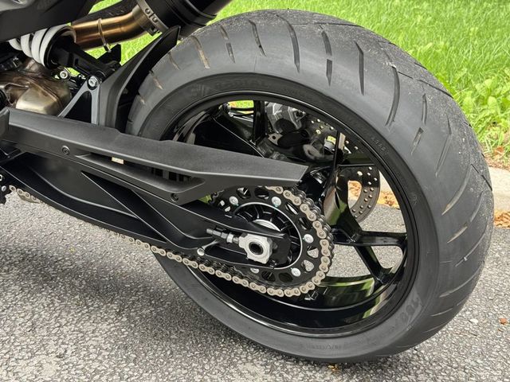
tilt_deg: -21.6
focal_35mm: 48
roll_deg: -1.4
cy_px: 191
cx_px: 255
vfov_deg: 30.3
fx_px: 707
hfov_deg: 39.7
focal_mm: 6.76
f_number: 1.78
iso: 100
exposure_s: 1/60
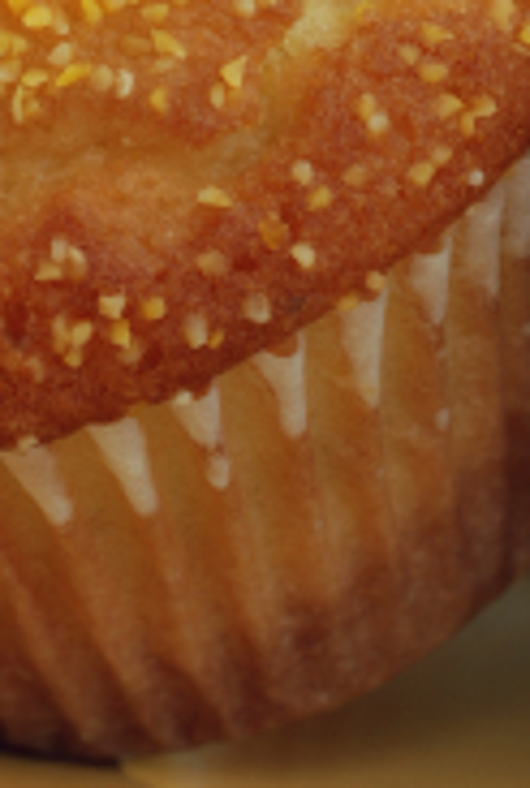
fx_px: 4567
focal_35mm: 208
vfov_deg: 9.8
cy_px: 127
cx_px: -65
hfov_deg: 6.6
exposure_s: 1/2.5
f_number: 22
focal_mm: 60
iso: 100
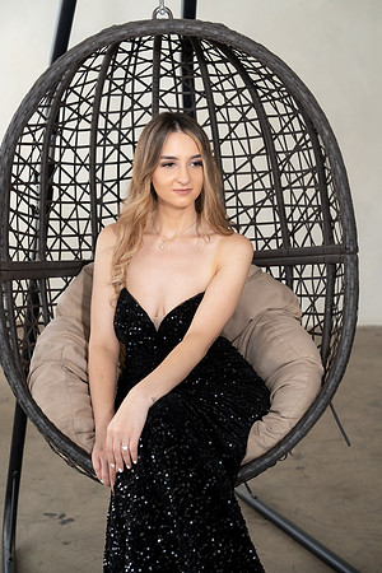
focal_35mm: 50
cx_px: 191
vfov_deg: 39.6
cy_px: 286
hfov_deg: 27.0
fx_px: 796
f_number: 3.5
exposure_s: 1/400
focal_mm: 50
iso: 1600
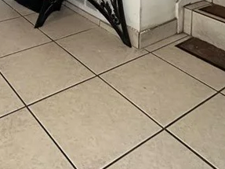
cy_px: -122
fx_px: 325
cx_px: 60
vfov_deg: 21.3
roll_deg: -0.5
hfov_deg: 37.4
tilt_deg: +1.1
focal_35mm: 50
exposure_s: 1/60
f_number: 2.2
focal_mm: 2.22
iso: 320
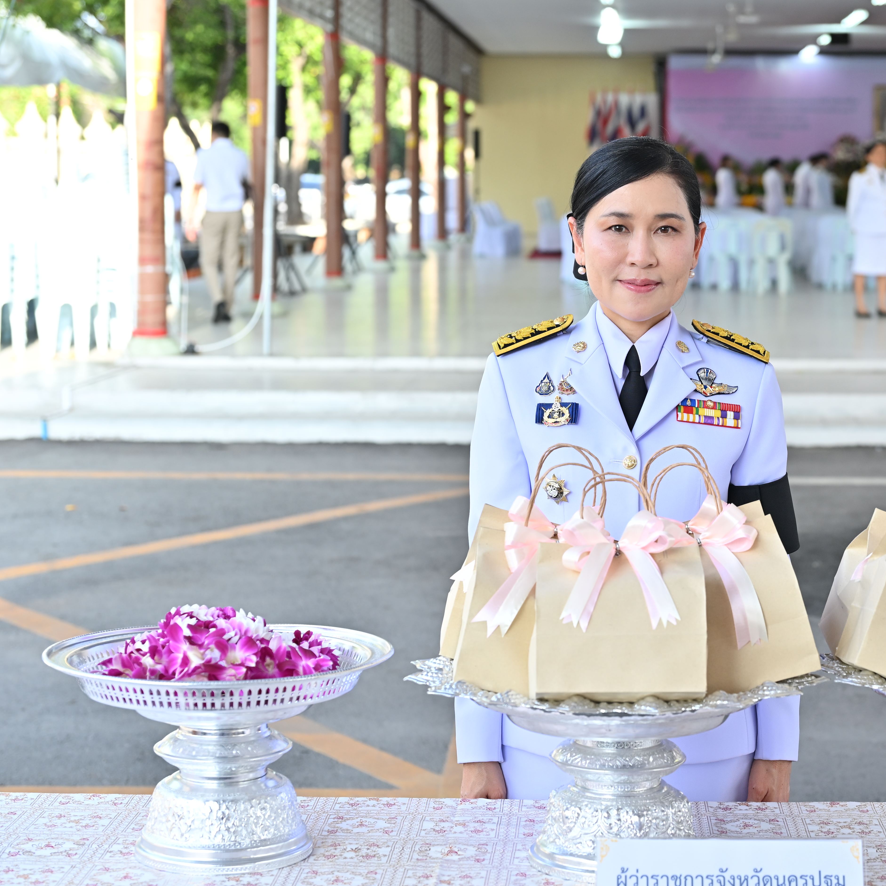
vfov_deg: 23.1
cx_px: 632
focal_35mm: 75
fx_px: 2172
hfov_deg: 22.9
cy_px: 428
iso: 200
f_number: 4
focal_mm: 55
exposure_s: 1/200
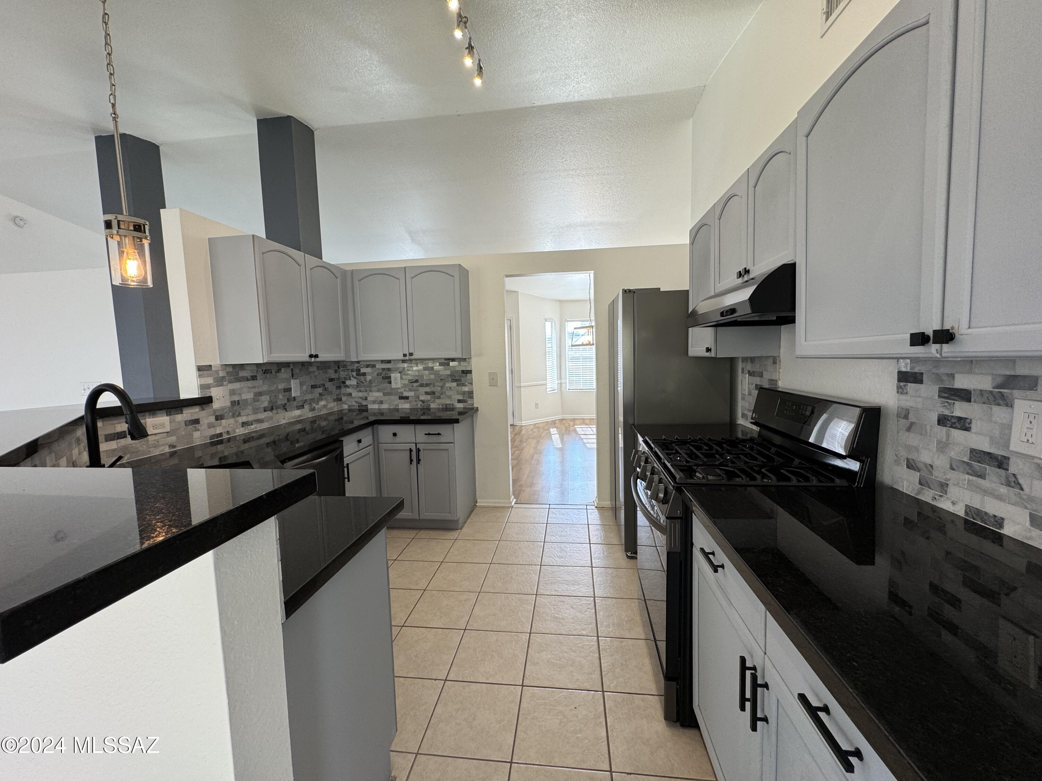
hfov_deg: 102.1
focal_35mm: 14
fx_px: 421
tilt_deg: -4.6
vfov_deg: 85.7
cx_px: 521
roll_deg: +1.8
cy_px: 390
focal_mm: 2.22
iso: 64
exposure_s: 1/120
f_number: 2.2
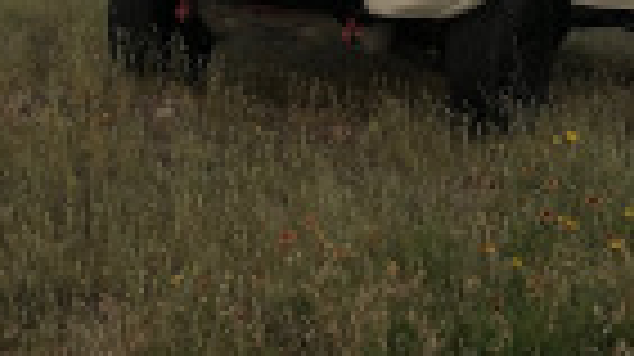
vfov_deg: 8.9
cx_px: -117
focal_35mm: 130
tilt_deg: +6.8
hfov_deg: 15.9
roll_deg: +0.6
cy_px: -261
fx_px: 2183
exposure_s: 1/120
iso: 32
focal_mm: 3.99
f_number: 1.8
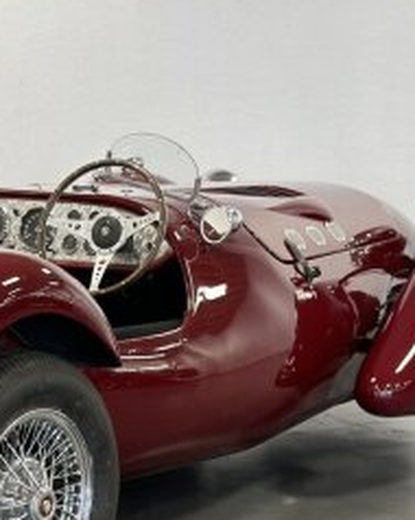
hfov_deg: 12.0
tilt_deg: -10.0
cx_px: -50
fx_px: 1937
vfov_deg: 15.2
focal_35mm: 126
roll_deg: +0.4
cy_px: 391
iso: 125
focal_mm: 6.86
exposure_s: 1/64
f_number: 1.78
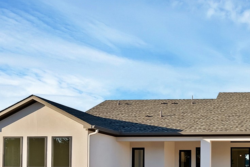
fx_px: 340
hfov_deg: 36.7
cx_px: 242
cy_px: 168
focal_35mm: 49
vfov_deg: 26.1
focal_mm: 18
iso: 640
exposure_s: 1/200
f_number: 9
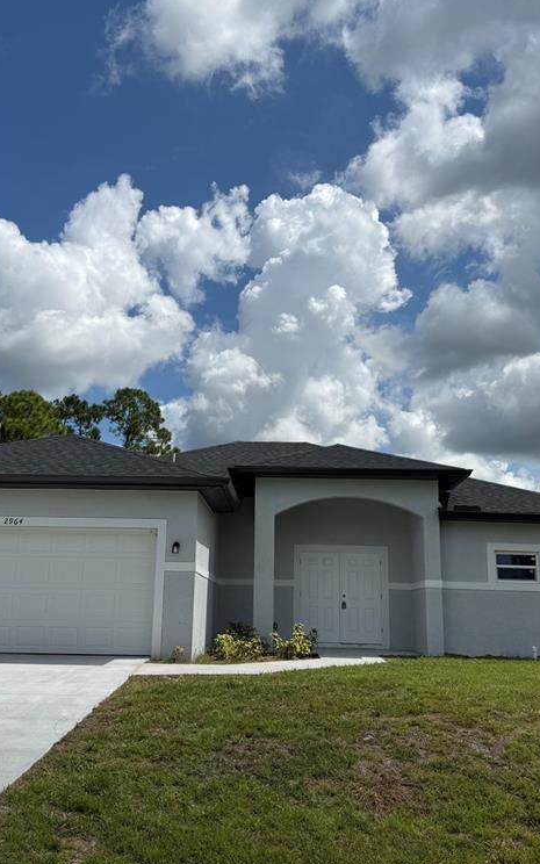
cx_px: 253
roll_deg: -1.1
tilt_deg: +15.5
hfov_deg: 36.3
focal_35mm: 35
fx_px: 824
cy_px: 423
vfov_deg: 55.3
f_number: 1.78
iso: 80
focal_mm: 6.76
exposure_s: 1/9091
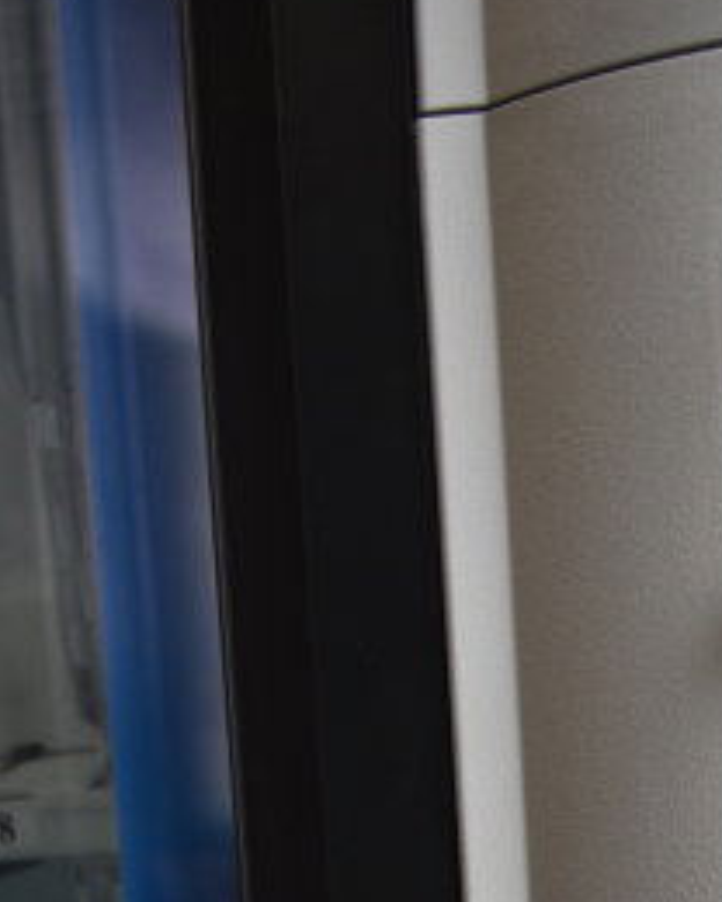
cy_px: 1507
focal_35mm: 99
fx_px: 2644
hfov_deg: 14.9
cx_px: 916
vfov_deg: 16.8
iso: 200
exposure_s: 1/60
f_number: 4
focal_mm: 20
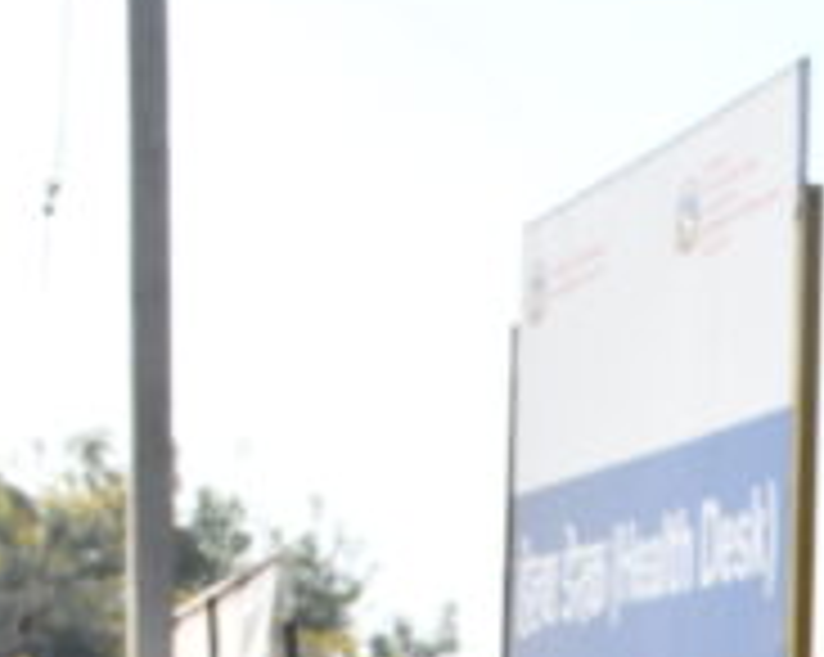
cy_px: 1048
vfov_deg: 9.7
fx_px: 3752
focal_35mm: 154
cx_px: 1495
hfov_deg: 11.6
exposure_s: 1/60
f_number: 3.8
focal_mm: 26
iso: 400
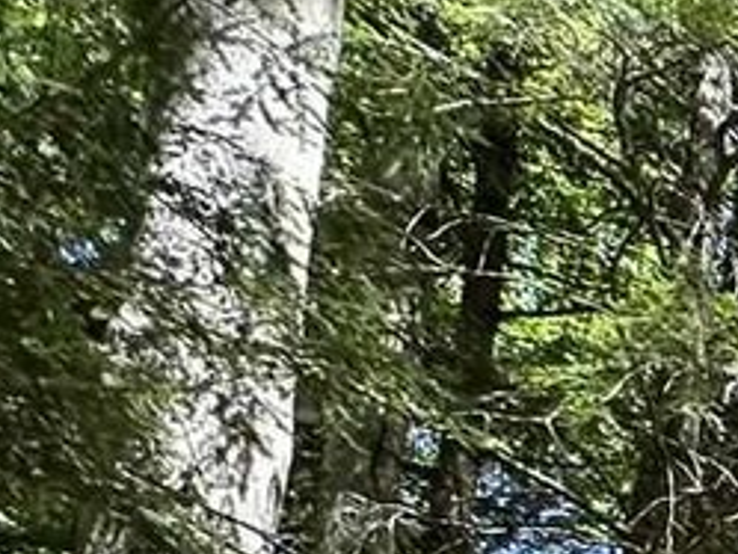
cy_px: 1398
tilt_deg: +6.5
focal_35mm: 90
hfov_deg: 13.3
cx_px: 1932
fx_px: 1920
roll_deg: -0.3
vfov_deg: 12.3
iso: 40
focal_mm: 2.22
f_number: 2.2
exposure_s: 1/313
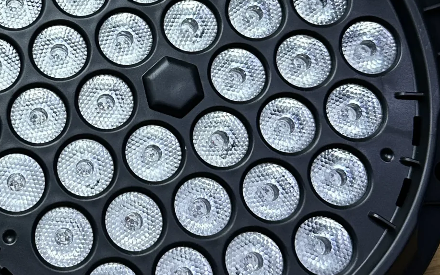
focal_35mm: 71
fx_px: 851
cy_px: 36
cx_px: 71
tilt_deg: -22.7
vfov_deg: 18.1
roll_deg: -2.6
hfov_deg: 28.2
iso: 400
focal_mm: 6.86
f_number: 1.78
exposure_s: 1/50
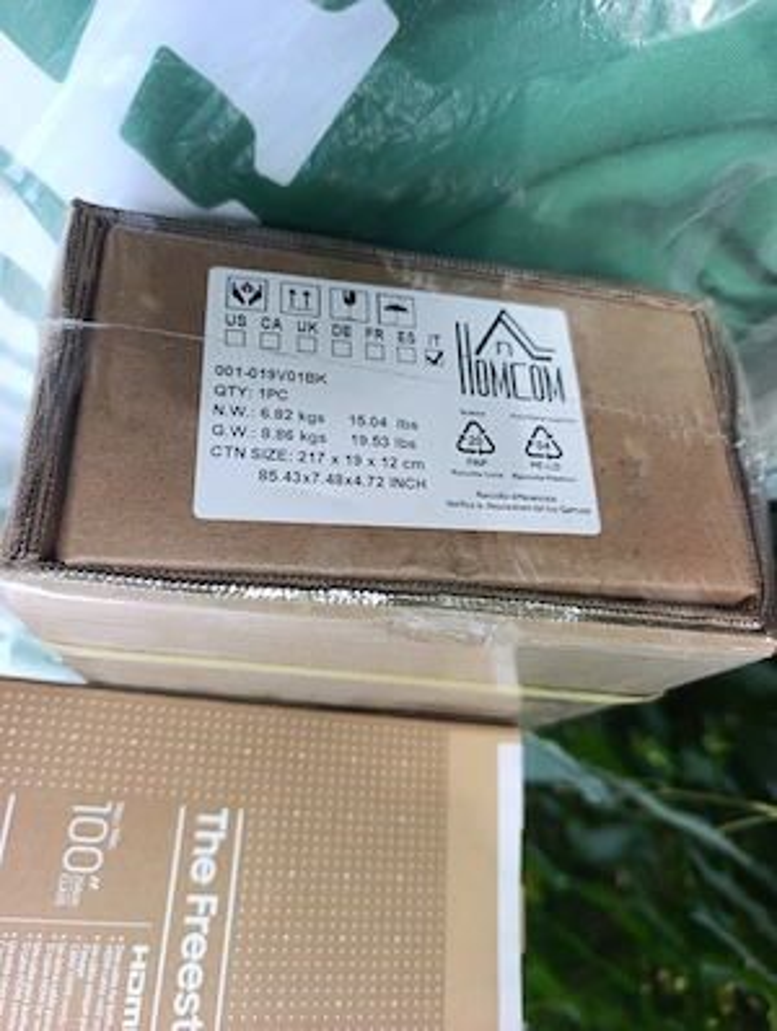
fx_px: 686
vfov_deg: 73.8
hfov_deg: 59.0
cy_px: 516
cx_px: 388
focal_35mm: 23
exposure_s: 1/100
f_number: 1.6
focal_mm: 6.14
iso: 320
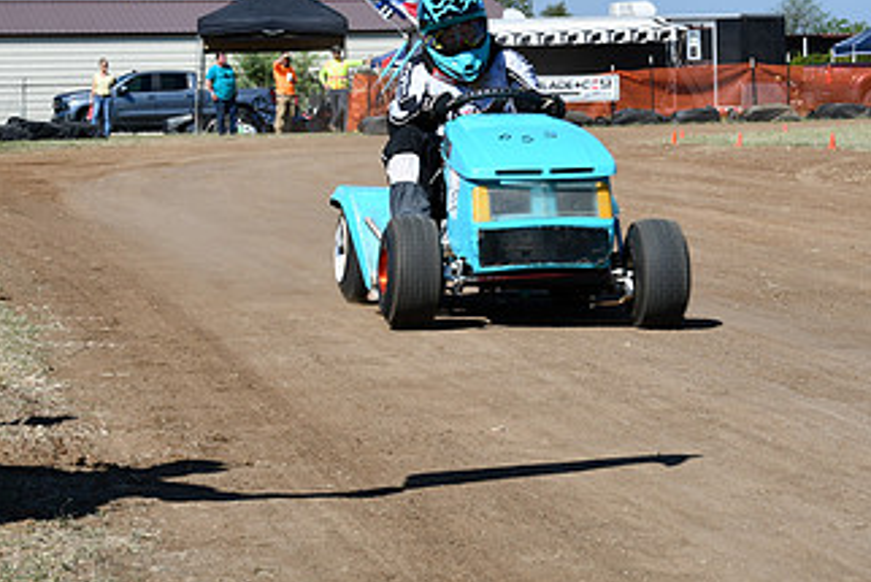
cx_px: 536
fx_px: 2880
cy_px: 164
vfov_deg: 11.5
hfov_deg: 17.2
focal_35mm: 119
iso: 100
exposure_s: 1/320
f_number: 9
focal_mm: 44
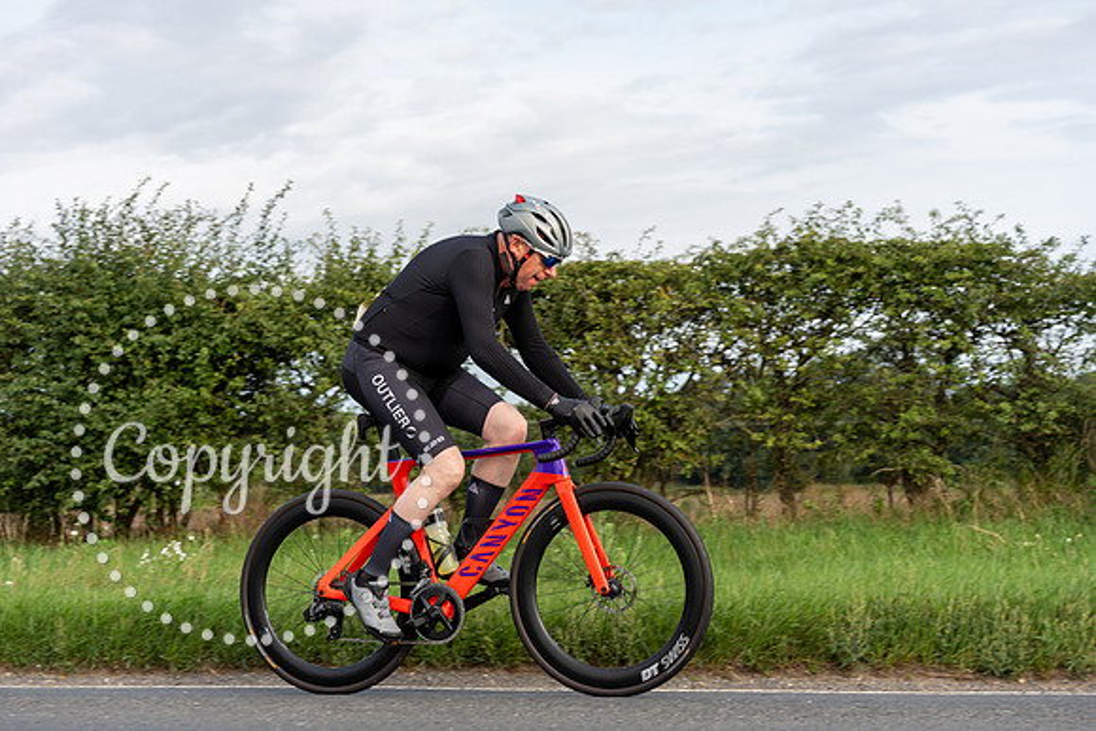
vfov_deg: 17.6
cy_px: 366
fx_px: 2368
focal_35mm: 78
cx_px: 548
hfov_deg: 26.1
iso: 320
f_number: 5.6
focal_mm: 73
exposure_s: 1/640
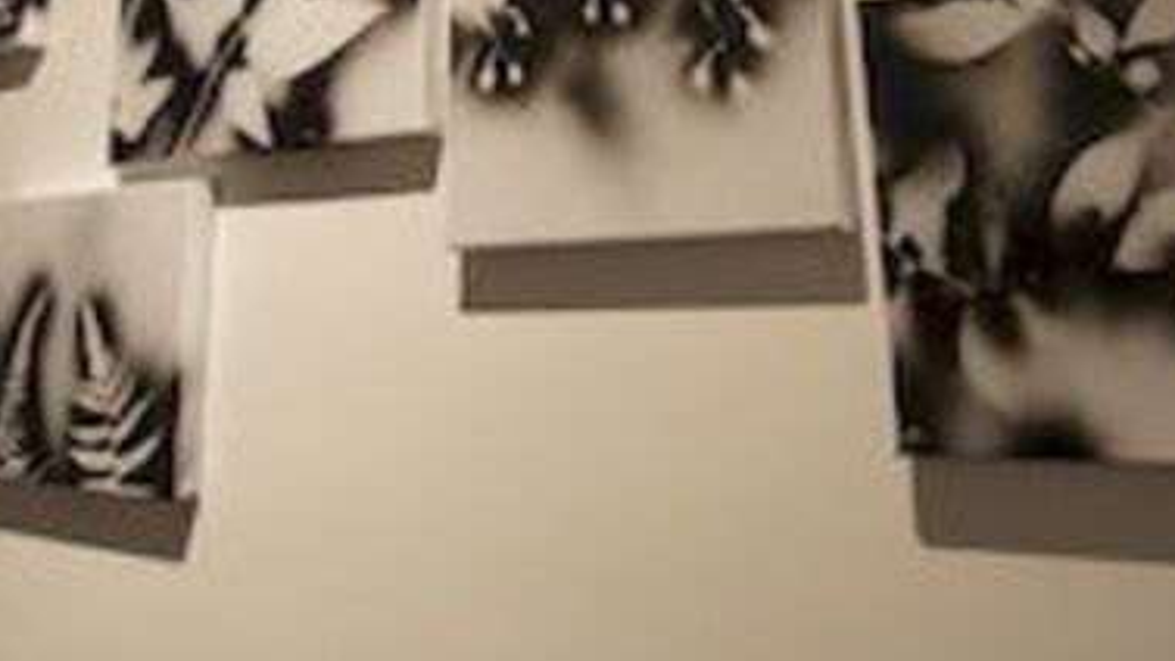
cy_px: -12
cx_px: 695
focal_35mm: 30
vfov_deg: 35.0
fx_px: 935
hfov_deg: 63.8
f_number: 10
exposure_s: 1/5
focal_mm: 10
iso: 400
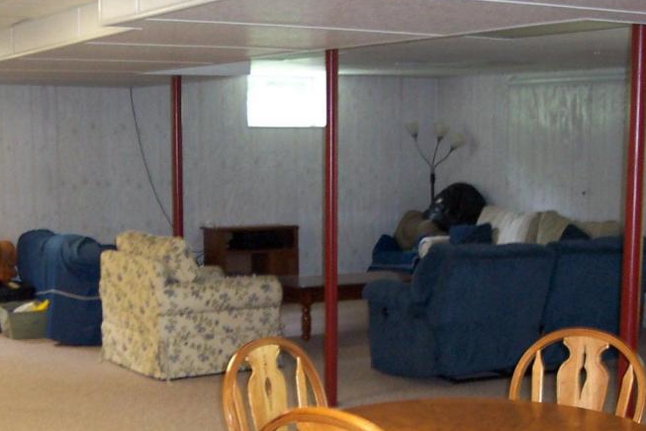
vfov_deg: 20.1
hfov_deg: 30.1
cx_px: 339
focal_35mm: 67
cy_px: 355
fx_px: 1203
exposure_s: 1/20
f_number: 2.8
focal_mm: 8
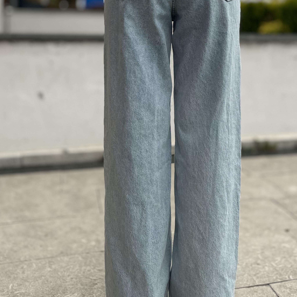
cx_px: 178
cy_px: 41
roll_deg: -0.3
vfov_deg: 37.9
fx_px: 408
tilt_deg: -0.5
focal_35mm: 42
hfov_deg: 39.9
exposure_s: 1/3717
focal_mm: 6.86
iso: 80
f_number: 1.78
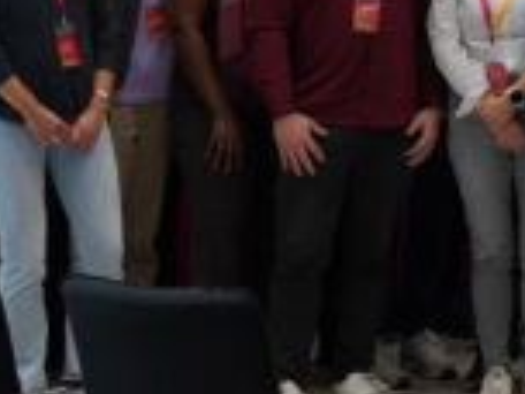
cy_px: -192
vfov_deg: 8.0
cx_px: 1033
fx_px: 2745
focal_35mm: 181
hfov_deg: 10.1
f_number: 4
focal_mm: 28
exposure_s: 1/160
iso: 1000
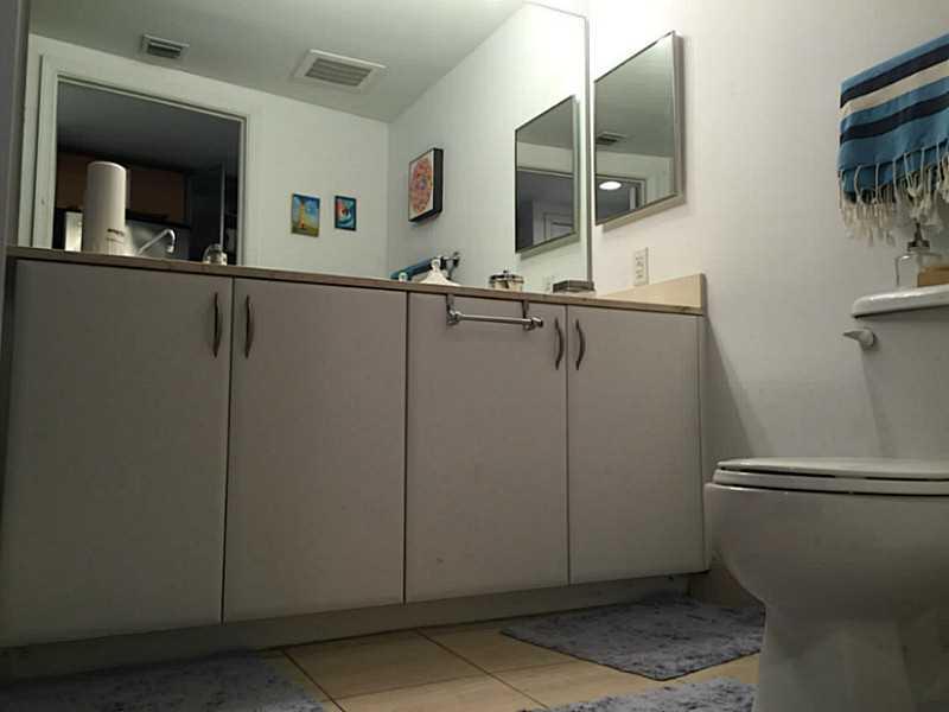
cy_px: 356
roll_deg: -0.2
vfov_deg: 48.2
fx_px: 795
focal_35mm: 29
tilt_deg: +5.1
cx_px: 474
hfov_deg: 61.7
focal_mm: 4.15
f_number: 2.2
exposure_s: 1/30
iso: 40
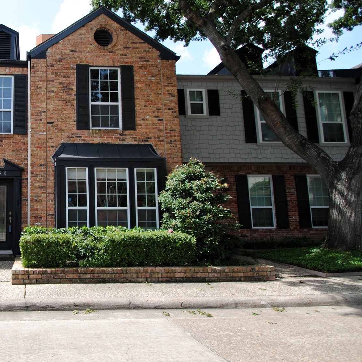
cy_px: 173
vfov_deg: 62.9
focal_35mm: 25
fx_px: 296
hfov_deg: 55.0
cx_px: 39
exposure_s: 1/400
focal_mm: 10
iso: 100
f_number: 4.5
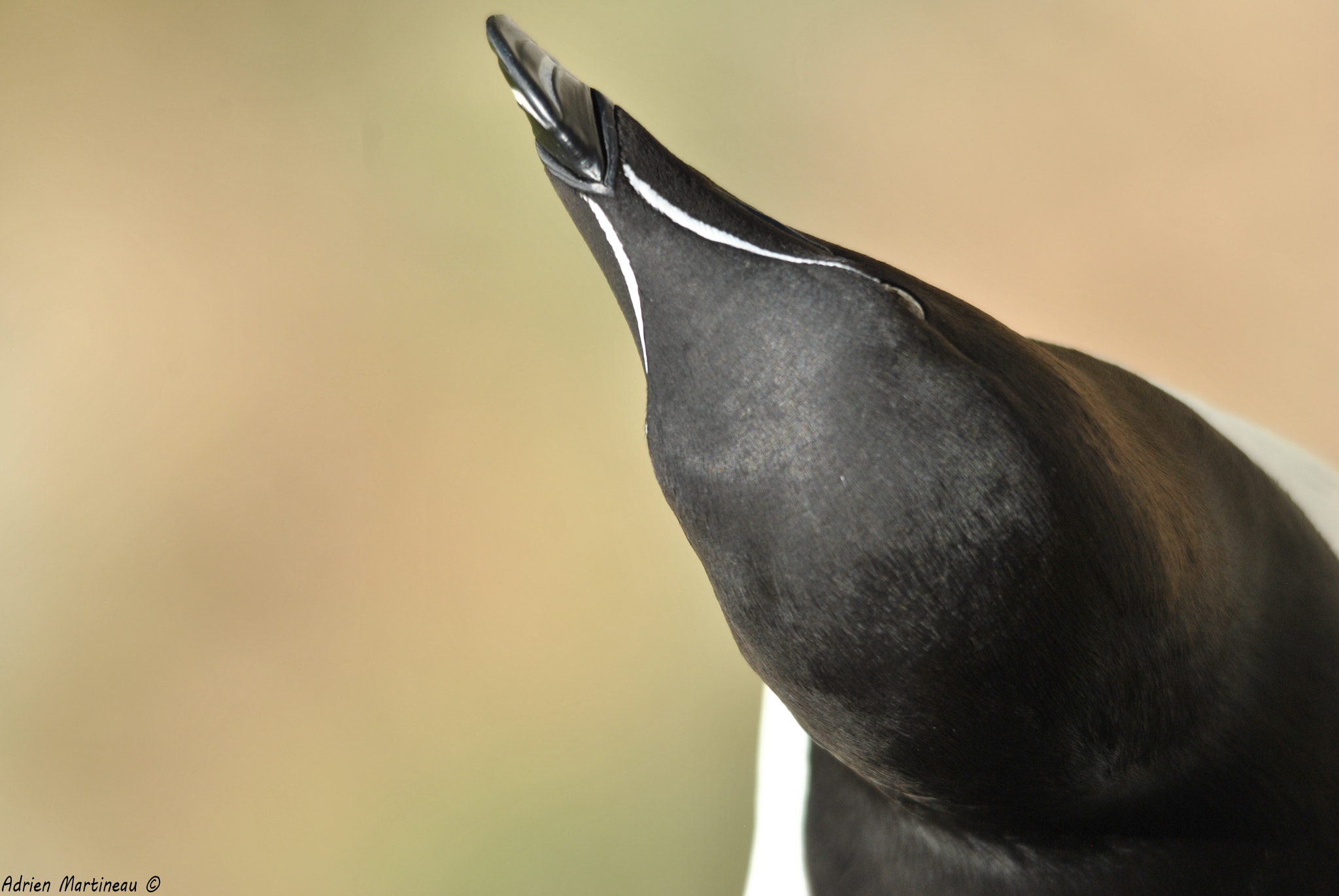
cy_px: 448
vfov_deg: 2.6
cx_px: 670
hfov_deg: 3.9
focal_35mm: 525
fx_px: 19551
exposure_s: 1/640
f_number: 6.3
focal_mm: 350
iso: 200
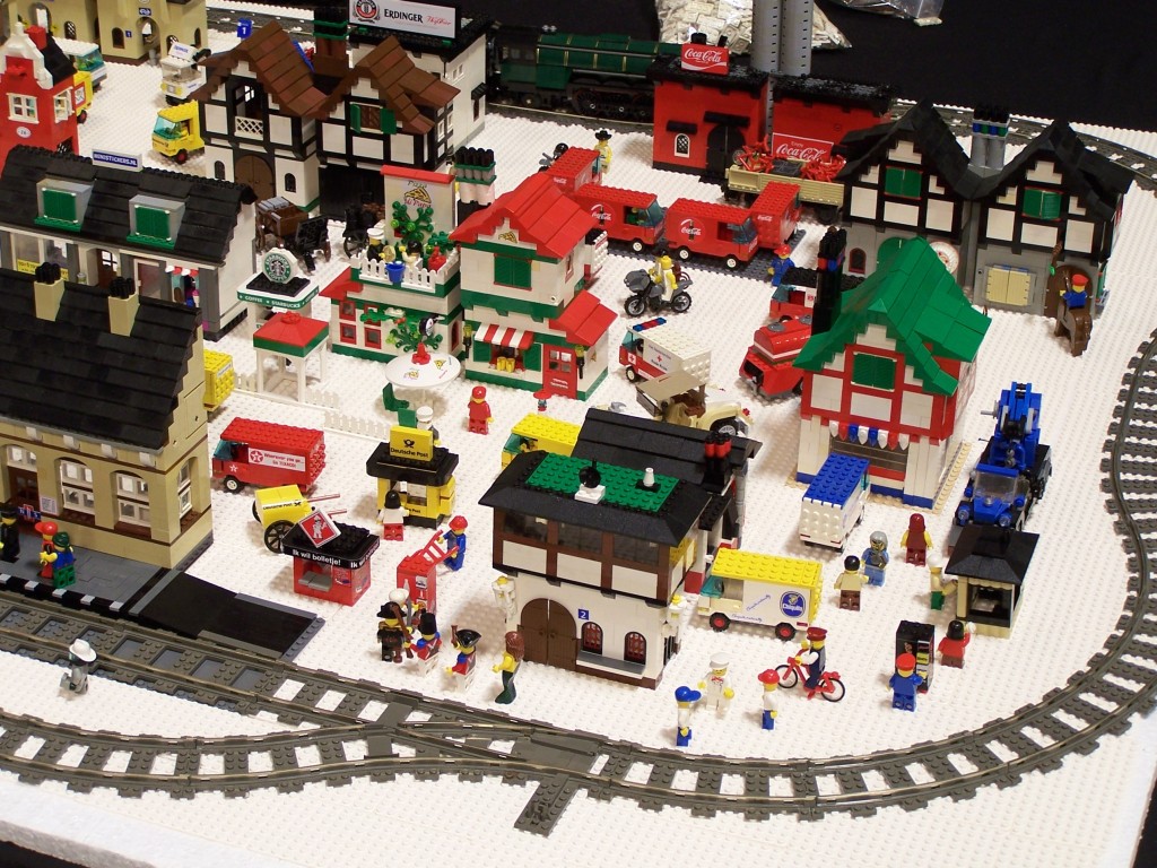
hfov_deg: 28.2
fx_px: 2306
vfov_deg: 21.3
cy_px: 434
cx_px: 578
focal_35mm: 69
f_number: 3.2
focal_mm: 11.5
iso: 80
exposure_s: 1/2
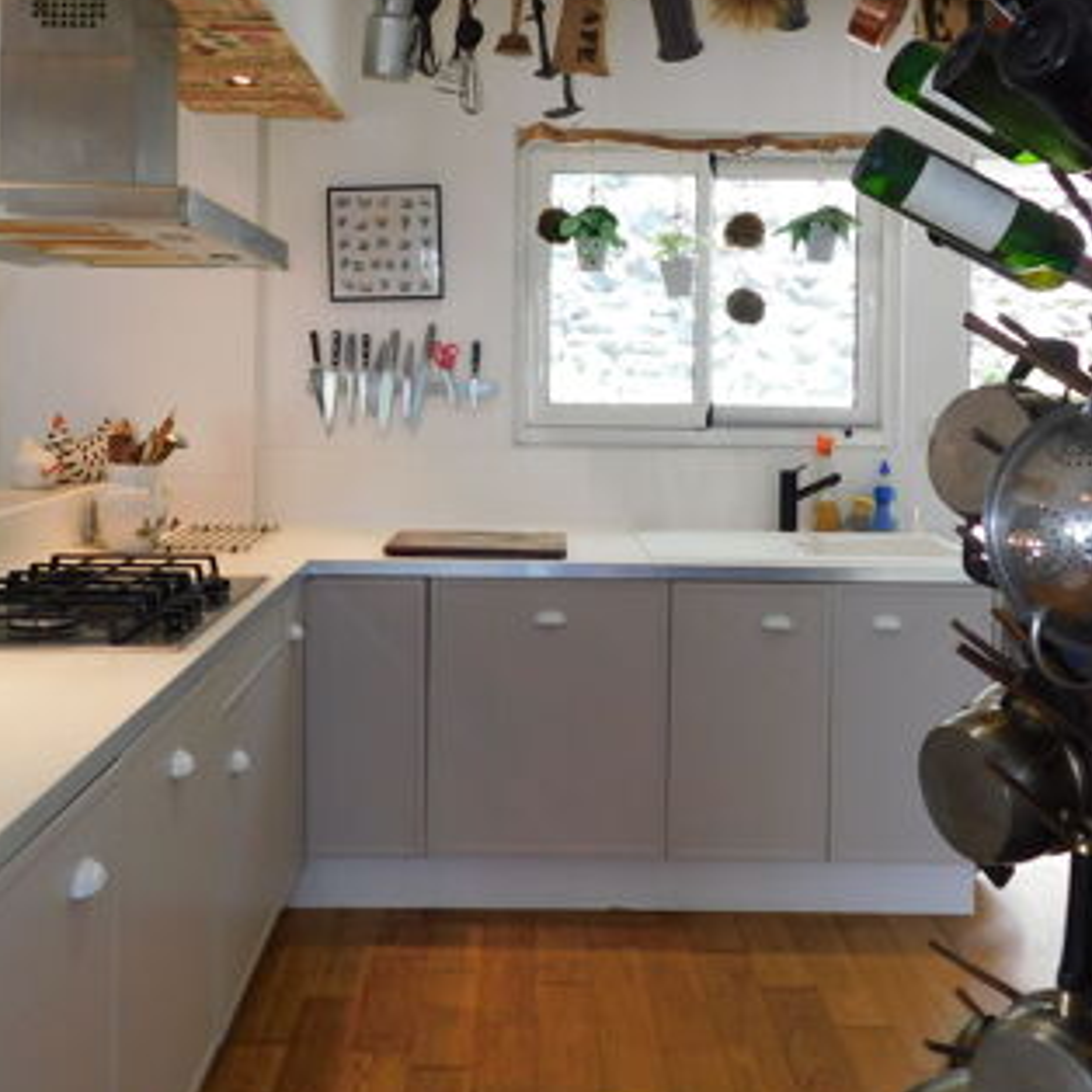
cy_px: 381
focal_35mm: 36
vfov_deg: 45.5
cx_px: 539
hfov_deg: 46.0
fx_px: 1285
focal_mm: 5.3
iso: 125
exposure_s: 1/40
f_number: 3.2
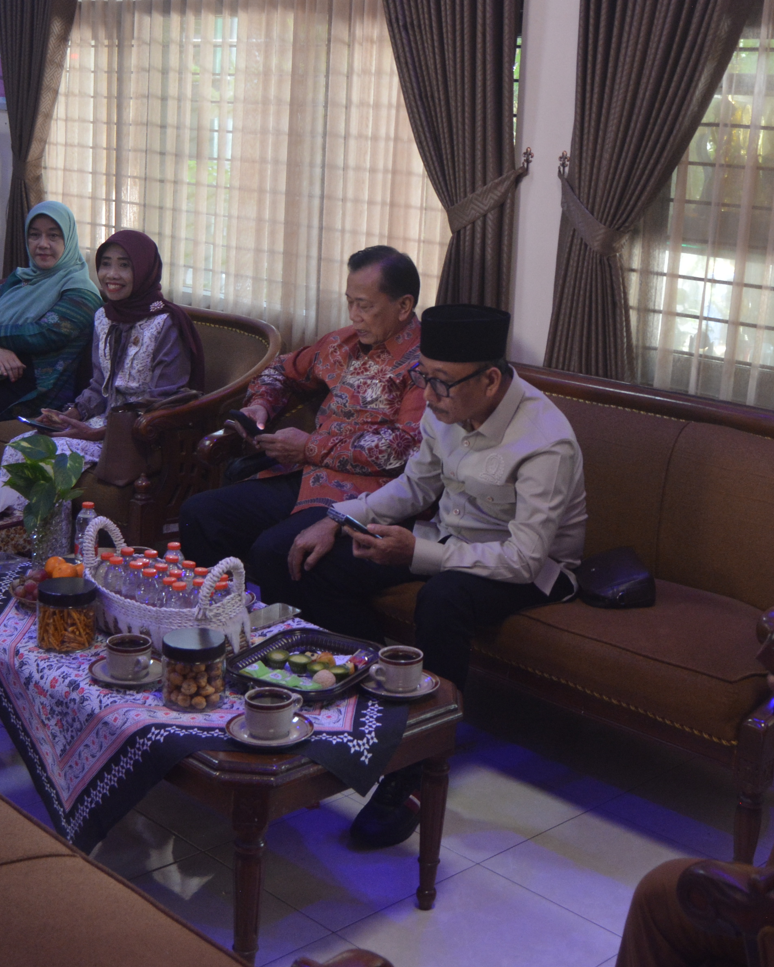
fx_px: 1375
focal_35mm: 48
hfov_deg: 31.4
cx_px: 459
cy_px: 398
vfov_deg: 38.7
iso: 800
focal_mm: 18
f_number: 3.5
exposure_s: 1/40
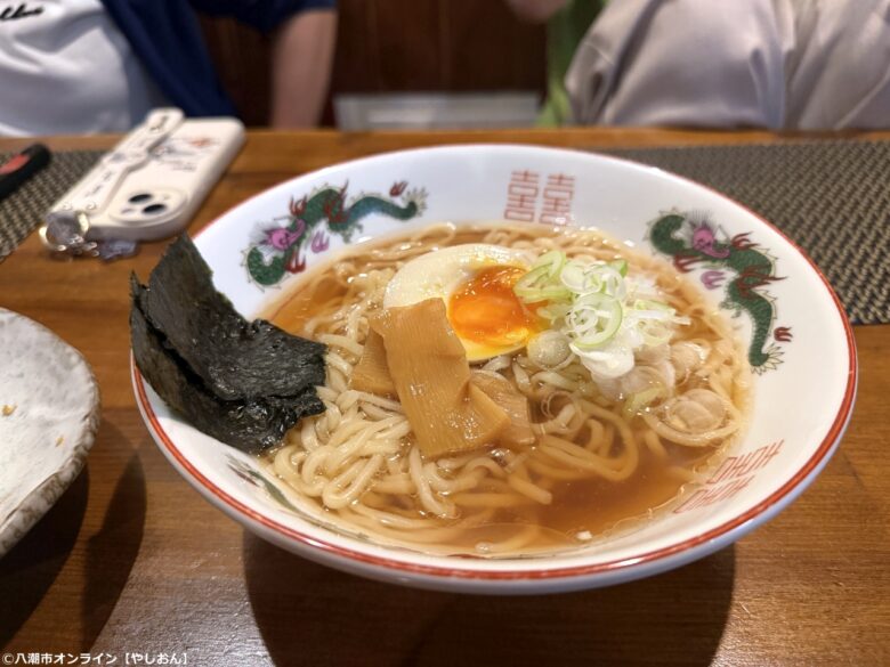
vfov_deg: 56.8
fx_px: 617
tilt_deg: -37.7
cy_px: 334
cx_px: 445
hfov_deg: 71.6
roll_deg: +2.5
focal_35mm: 24
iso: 640
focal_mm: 6.76
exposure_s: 1/50
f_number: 1.78
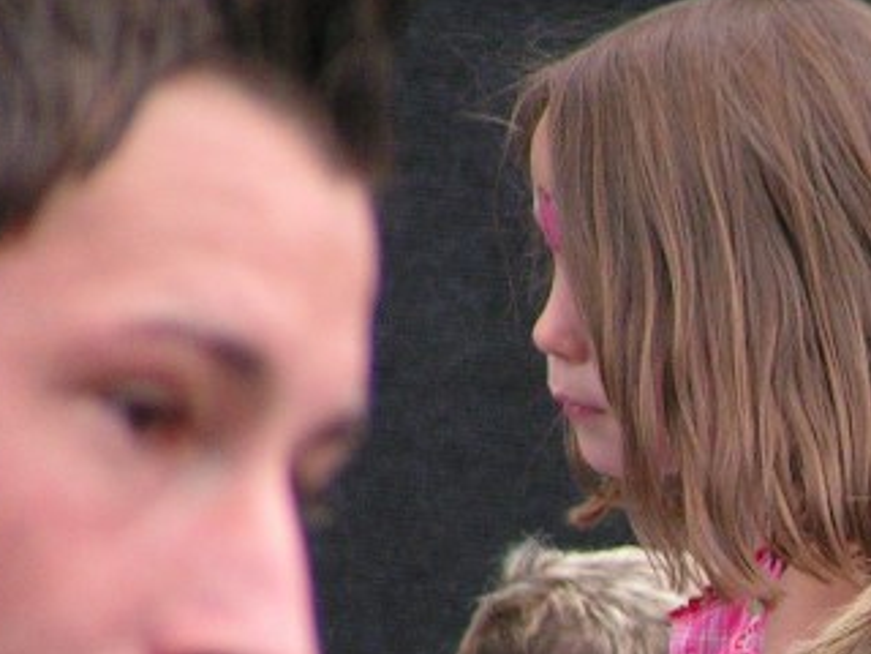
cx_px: 1004
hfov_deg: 2.2
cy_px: 744
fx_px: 23149
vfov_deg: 1.6
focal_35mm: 920
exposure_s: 1/400
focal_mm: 56.3
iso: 160
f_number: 3.5
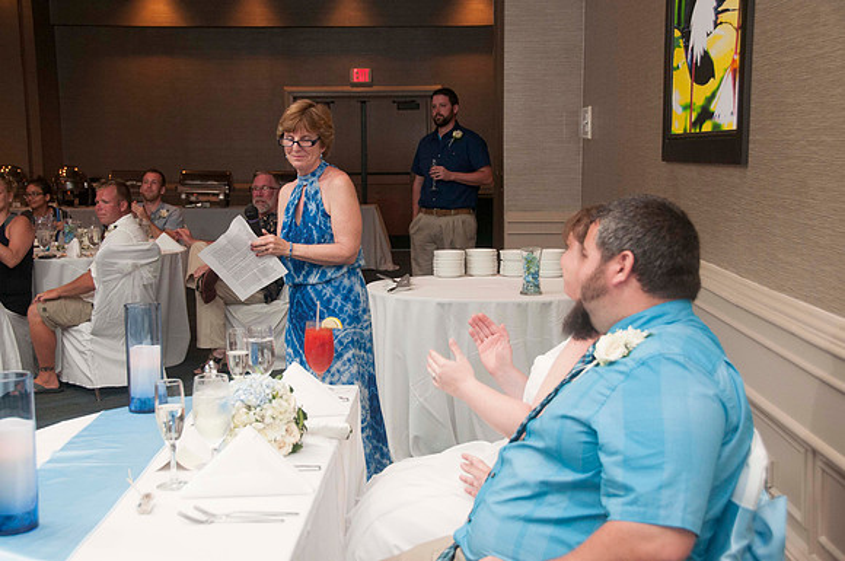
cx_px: 422
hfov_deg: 38.9
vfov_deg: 26.4
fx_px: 1195
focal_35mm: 51
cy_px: 280
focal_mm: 34
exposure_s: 1/60
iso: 800
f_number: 5.6
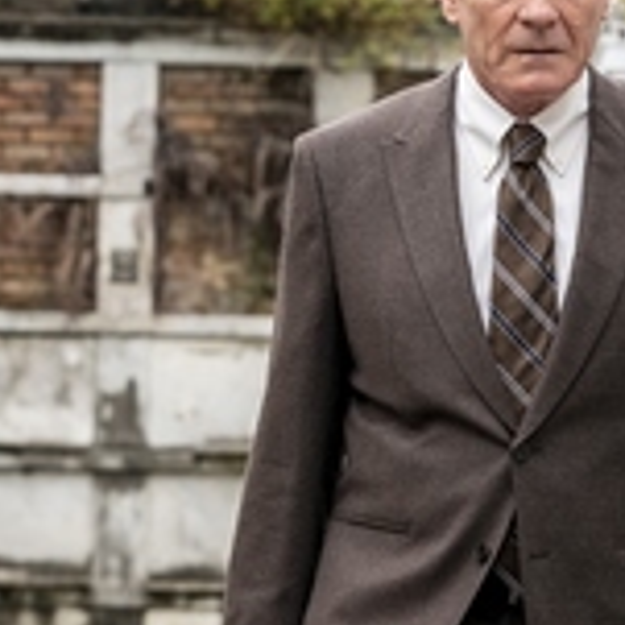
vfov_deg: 4.9
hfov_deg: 4.9
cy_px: 652
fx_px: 7313
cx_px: 54
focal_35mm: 358
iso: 1250
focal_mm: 91
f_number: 5.6
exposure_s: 1/400
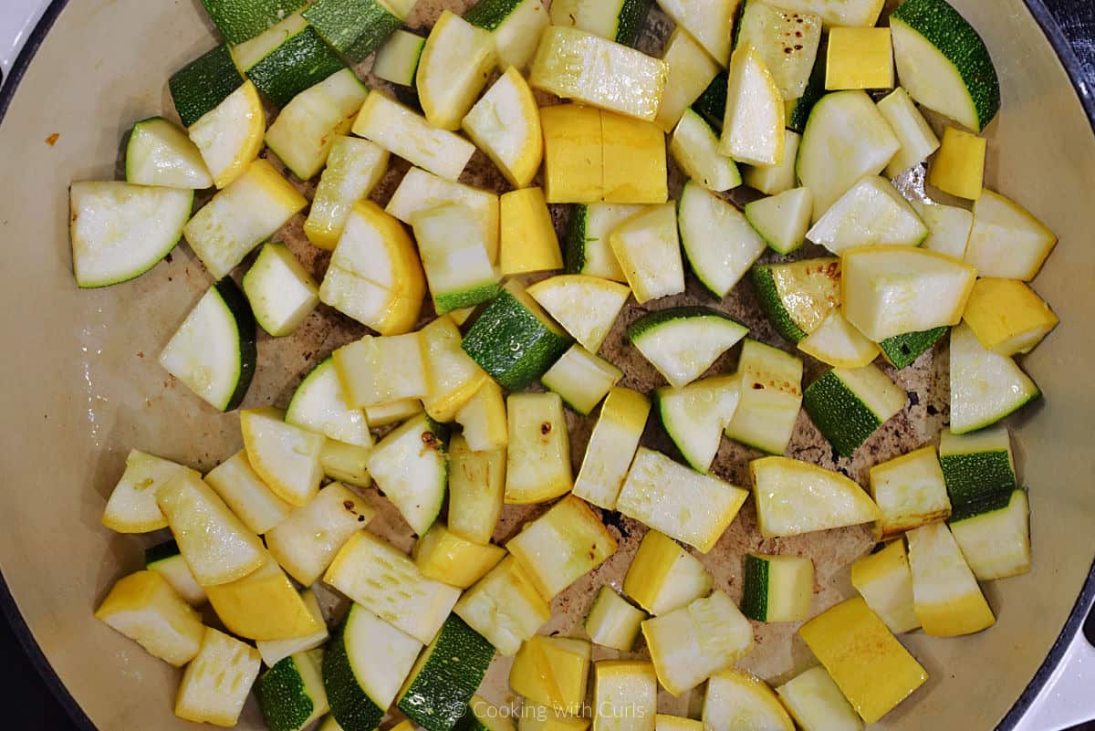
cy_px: 366
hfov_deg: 39.6
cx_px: 548
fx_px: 1521
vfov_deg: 27.0
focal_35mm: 50
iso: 1600
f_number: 7.1
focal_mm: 50
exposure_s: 1/40
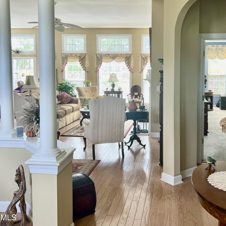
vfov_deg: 43.6
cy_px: 90
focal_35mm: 38
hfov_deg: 43.5
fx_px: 281
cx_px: 143
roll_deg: +0.0
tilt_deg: -4.6
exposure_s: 1/121
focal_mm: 5.7
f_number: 1.5
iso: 80
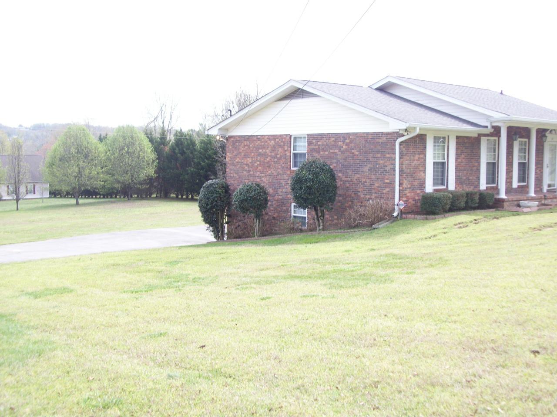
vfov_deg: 36.0
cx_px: 278
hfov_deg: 46.8
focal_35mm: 40
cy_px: 208
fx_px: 644
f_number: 3.2
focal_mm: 7.1
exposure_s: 1/250
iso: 80
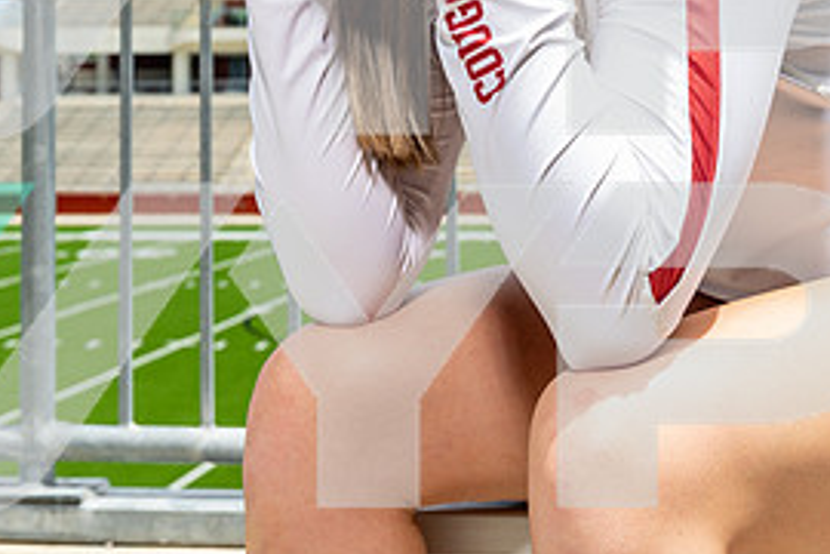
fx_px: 1983
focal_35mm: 86
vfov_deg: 15.5
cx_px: 507
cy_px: -26
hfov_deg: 23.6
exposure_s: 1/125
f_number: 8
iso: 100
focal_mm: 40
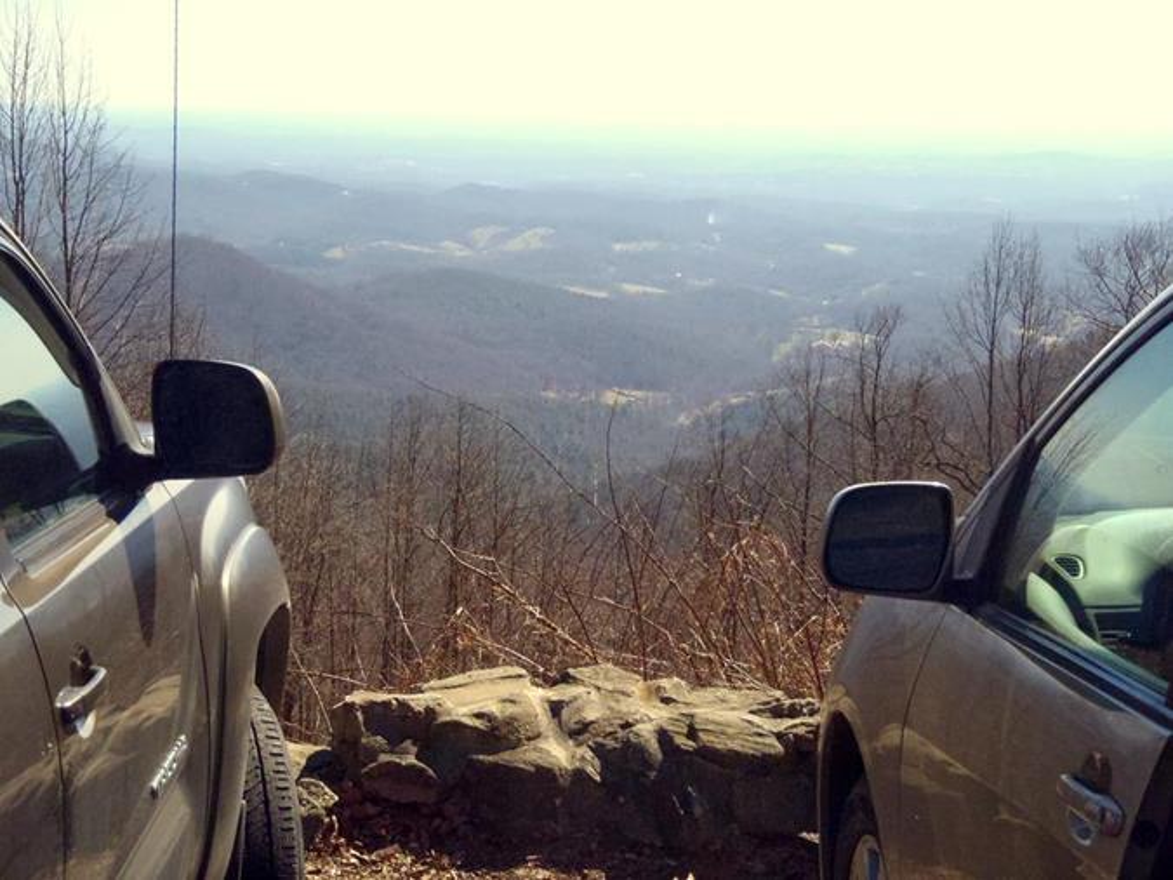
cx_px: 586
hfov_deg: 30.3
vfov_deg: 22.9
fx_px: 2168
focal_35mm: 64
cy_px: 440
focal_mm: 11.43
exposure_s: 1/160
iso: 400
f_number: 14
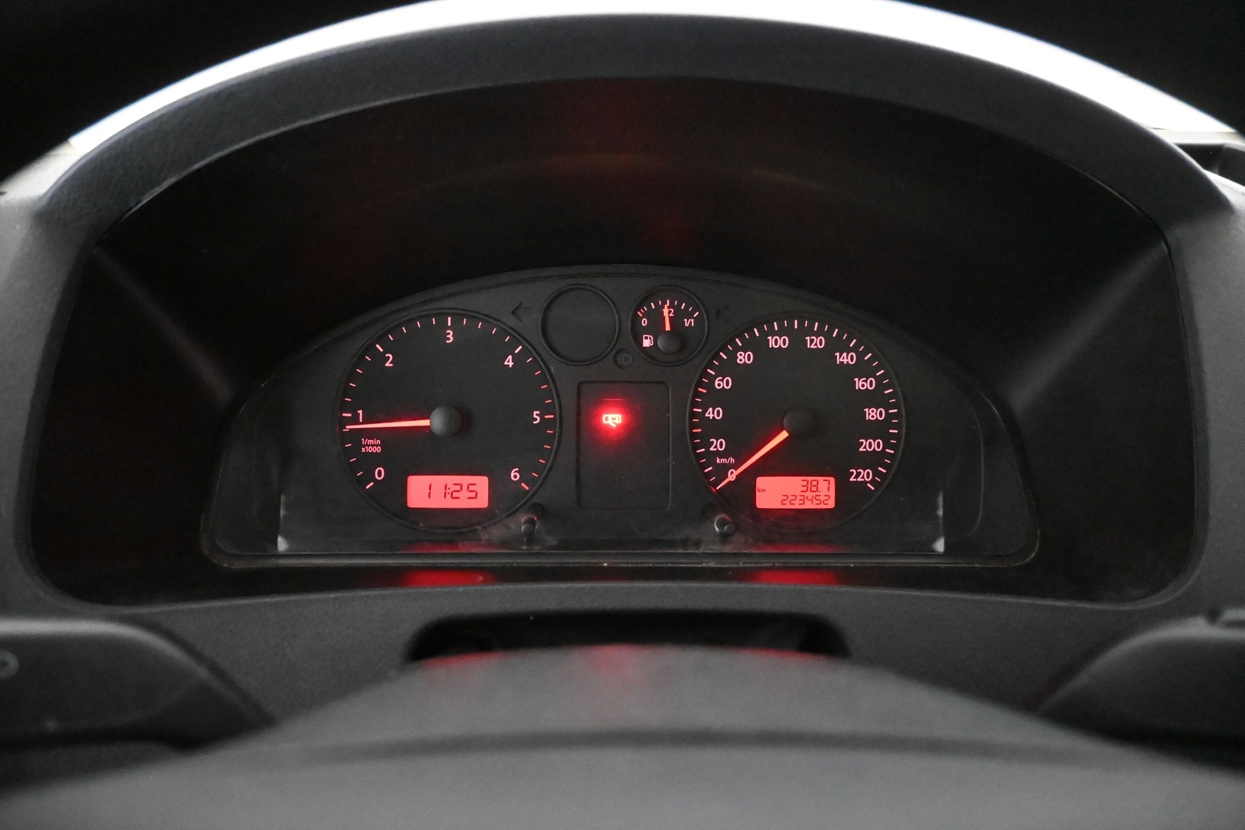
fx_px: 830
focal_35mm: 24
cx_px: 622
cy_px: 415
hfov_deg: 73.7
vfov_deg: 53.1
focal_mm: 16
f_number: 3.5
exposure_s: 1/60
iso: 12800
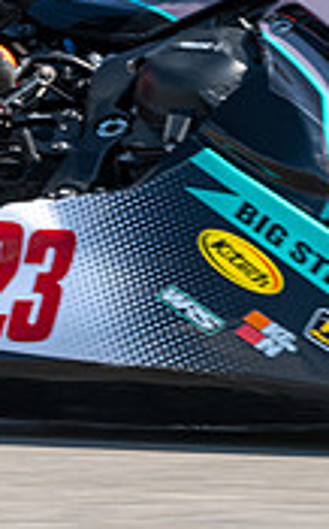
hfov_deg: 1.5
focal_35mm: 851
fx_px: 12239
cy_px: -47
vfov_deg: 2.5
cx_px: 57
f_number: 16
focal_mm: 210
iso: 250
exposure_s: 1/200
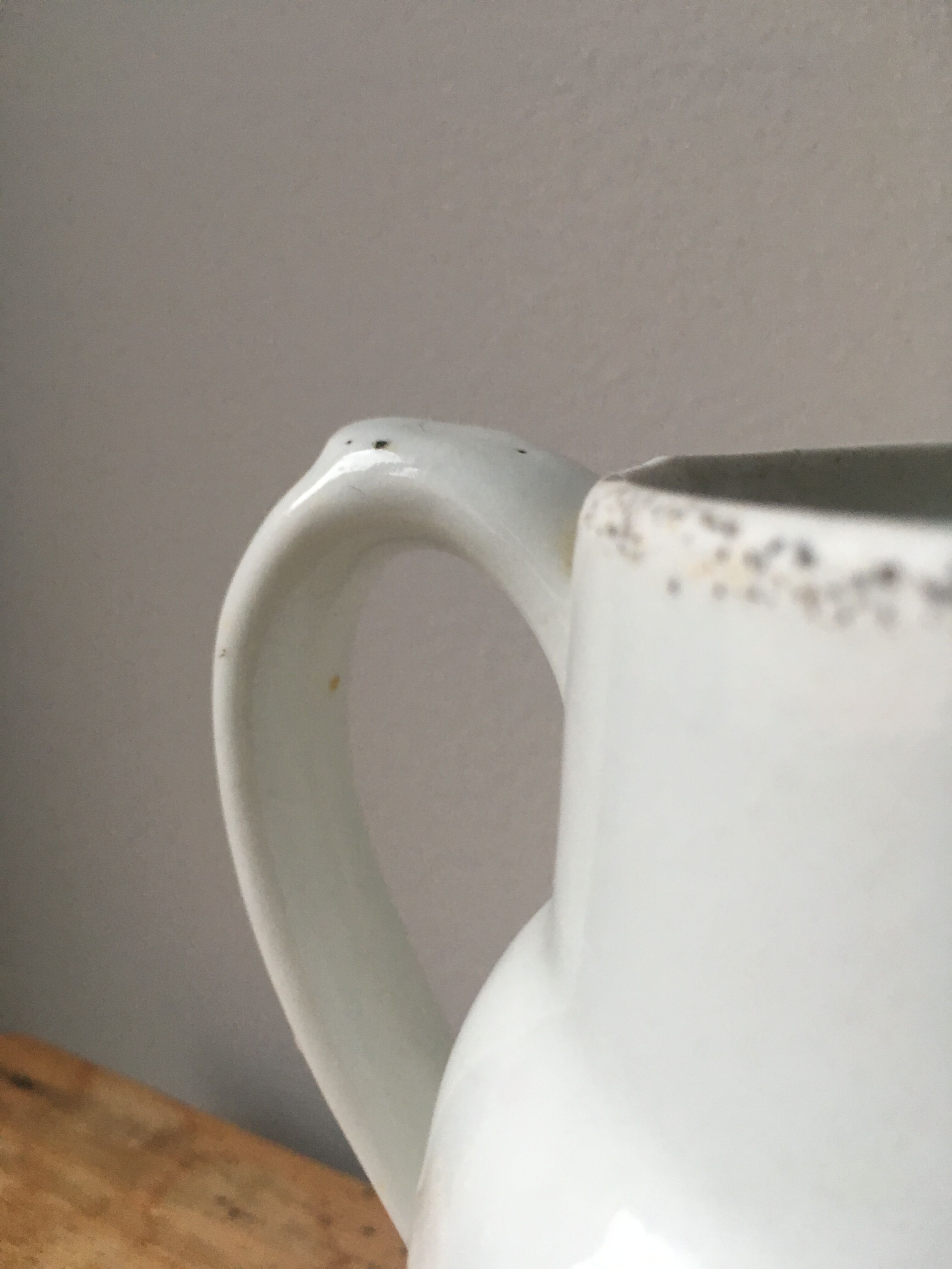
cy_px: 634
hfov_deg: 48.2
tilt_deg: -12.2
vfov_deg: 61.7
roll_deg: +1.8
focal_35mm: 29
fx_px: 1063
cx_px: 476
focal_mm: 4.15
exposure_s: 1/30
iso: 80
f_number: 2.2
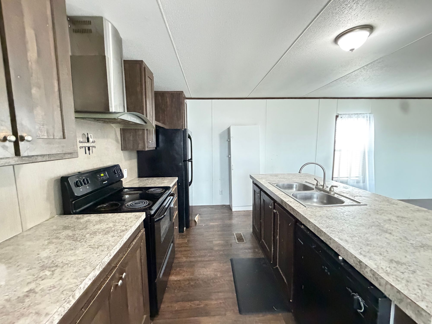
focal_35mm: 14
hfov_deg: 102.1
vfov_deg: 85.7
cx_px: 216
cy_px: 162
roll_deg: +0.4
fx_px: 175
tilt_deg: -4.9
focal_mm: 2.22
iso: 1000
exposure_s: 1/40
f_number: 2.2
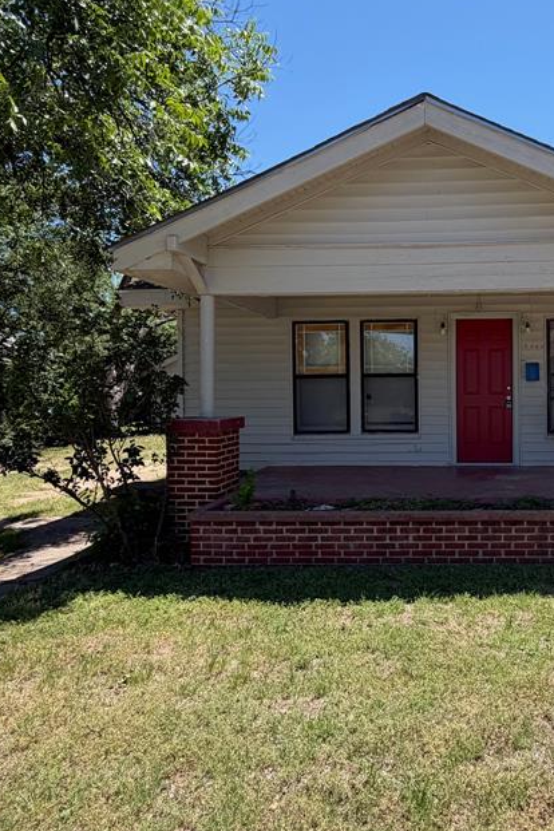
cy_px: 393
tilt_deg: -0.2
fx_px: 554
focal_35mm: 24
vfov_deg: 73.7
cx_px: 454
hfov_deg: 49.6
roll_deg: -0.5
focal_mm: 2.22
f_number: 2.2
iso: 40
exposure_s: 1/770
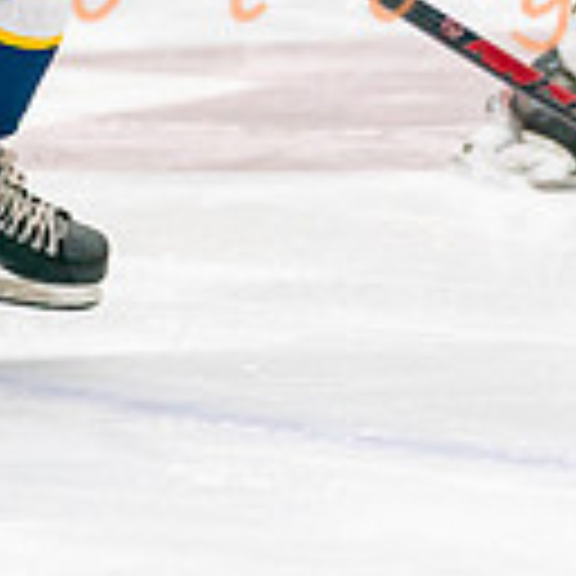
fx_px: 10637
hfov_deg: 3.1
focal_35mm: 565
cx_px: 248
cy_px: -209
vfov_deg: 3.1
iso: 3200
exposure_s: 1/1250
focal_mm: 147
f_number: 2.8
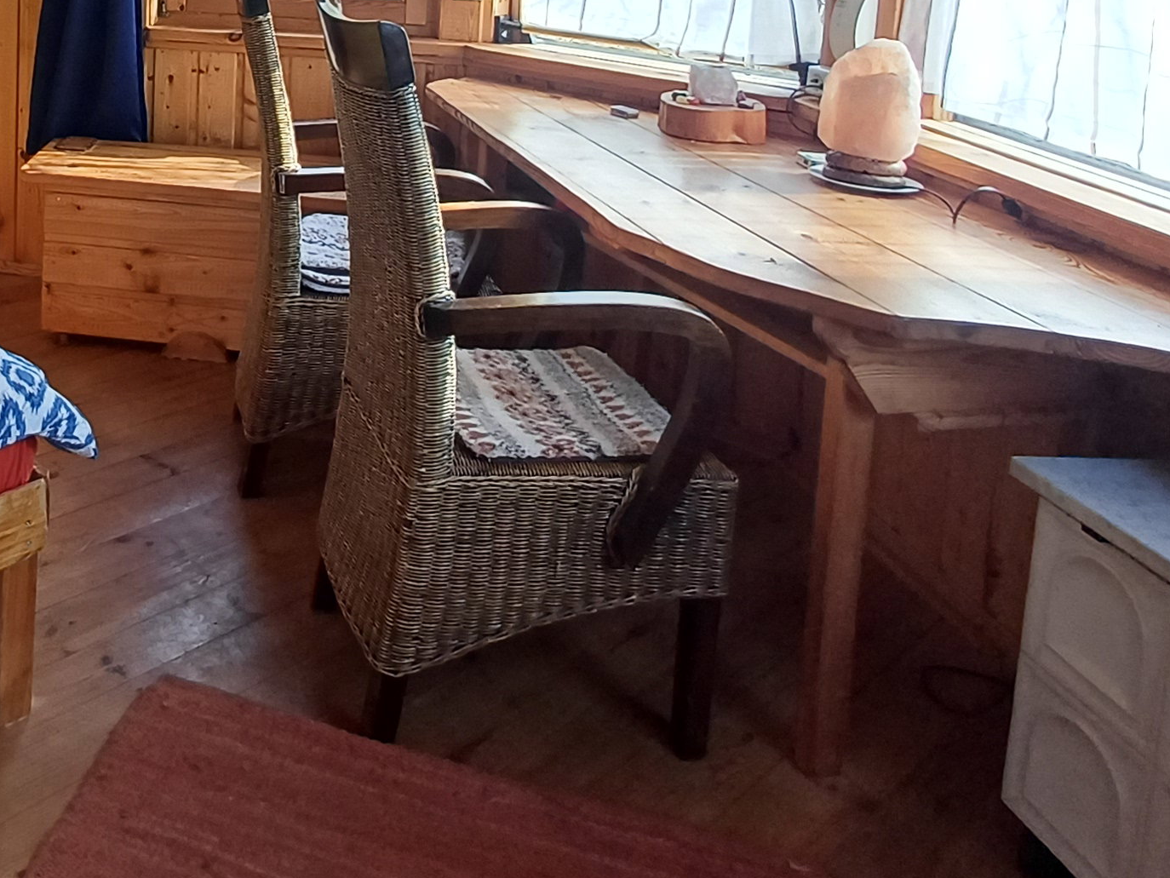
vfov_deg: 33.8
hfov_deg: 45.2
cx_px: 156
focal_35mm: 38
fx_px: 1285
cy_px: -38
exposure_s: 1/50
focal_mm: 1.64
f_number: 2.2
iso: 64
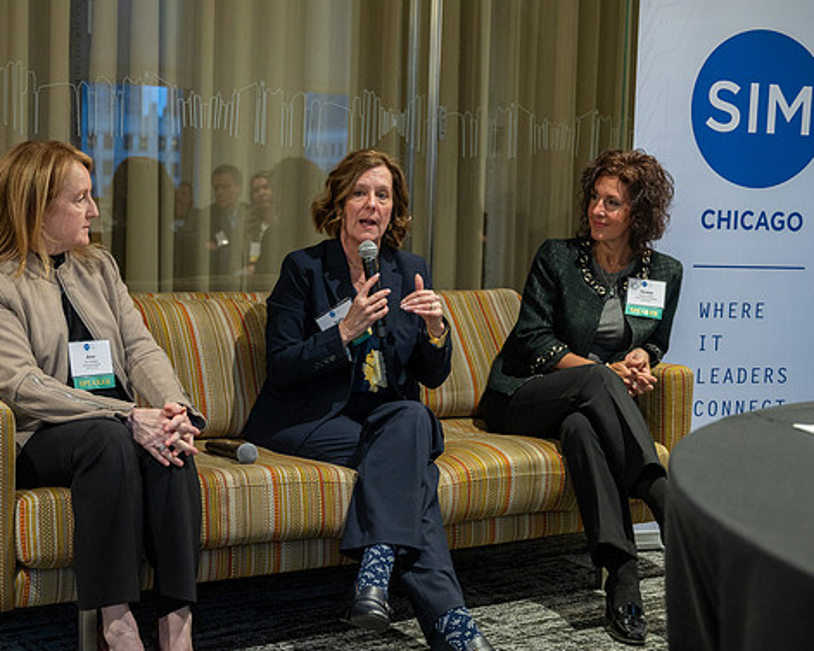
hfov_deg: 35.9
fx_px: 1253
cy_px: 321
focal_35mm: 52
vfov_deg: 29.1
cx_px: 344
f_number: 4
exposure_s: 1/50
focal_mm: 45
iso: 1600
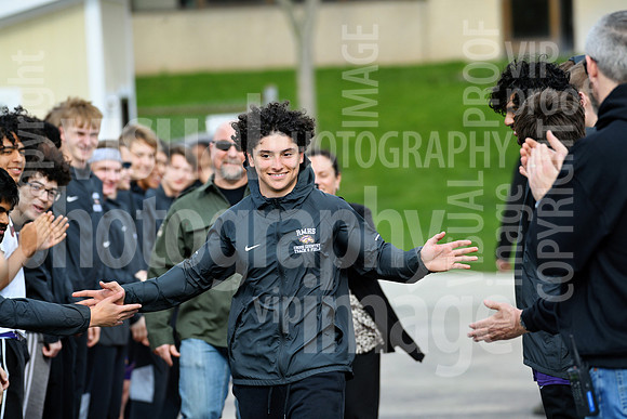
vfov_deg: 5.1
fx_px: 4703
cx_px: 314
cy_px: 210
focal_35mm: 270
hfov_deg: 7.6
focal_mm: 270
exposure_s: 1/1000
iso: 640
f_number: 5.6
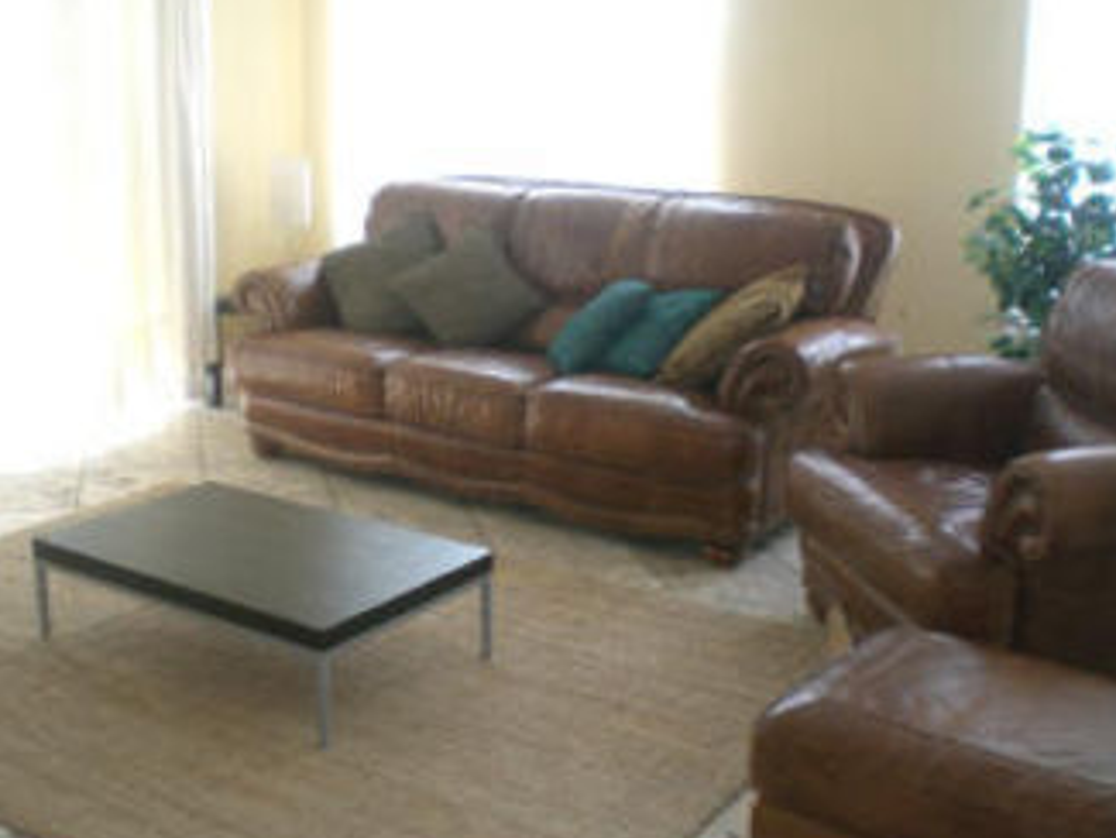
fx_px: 1387
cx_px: 573
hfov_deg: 43.8
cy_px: 402
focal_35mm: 43
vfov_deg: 33.6
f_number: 3.1
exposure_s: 1/80
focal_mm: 6.3
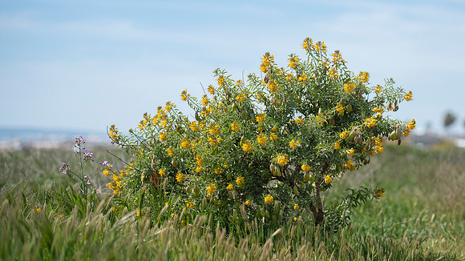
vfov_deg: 10.4
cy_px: 133
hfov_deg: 18.4
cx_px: 271
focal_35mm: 116
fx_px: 1433
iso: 100
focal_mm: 95
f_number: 2.8
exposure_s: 1/1250
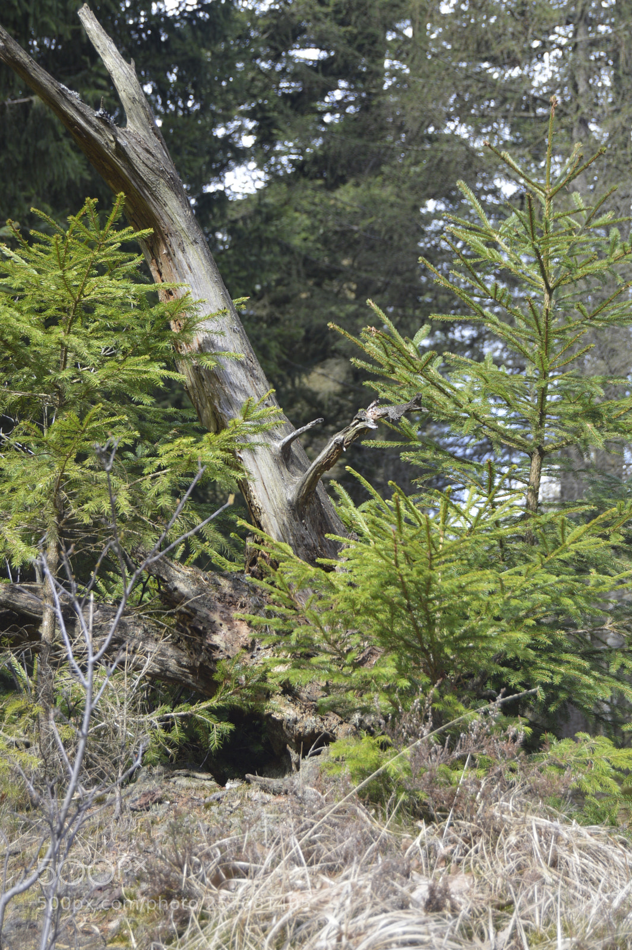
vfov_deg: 29.3
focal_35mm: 69
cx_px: 316
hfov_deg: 19.7
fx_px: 1820
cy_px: 475
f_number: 5.6
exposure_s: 1/125
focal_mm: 46
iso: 125
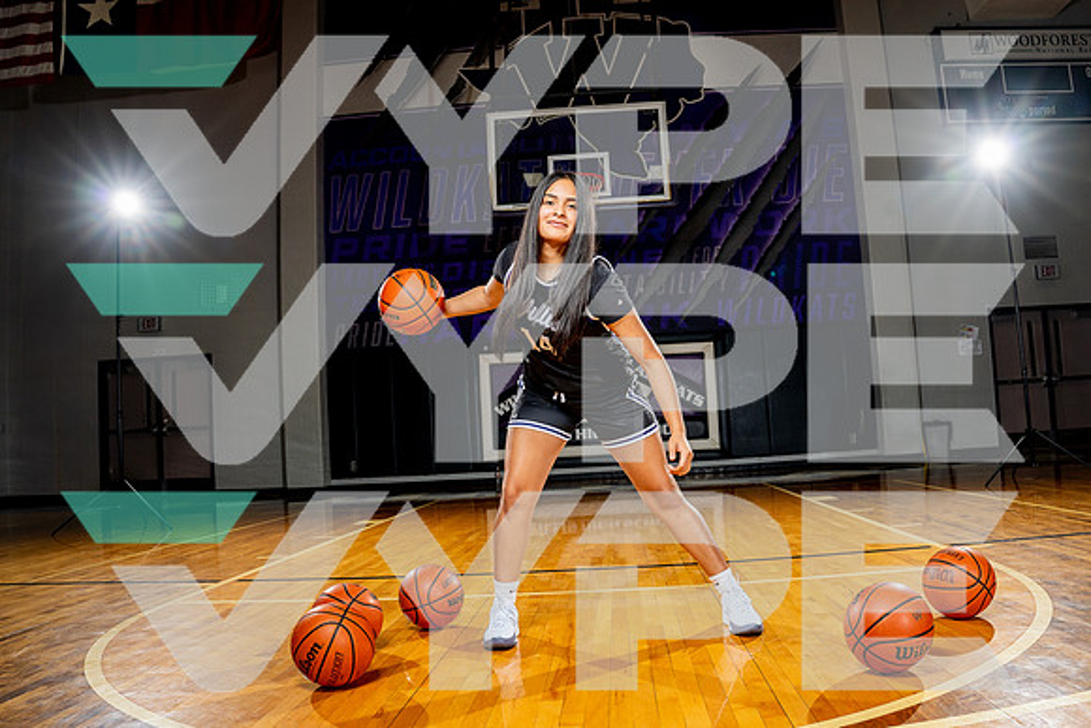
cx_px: 592
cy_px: 373
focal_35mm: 27
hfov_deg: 67.8
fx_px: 810
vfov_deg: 48.4
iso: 320
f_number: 5.6
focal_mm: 22
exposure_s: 1/250
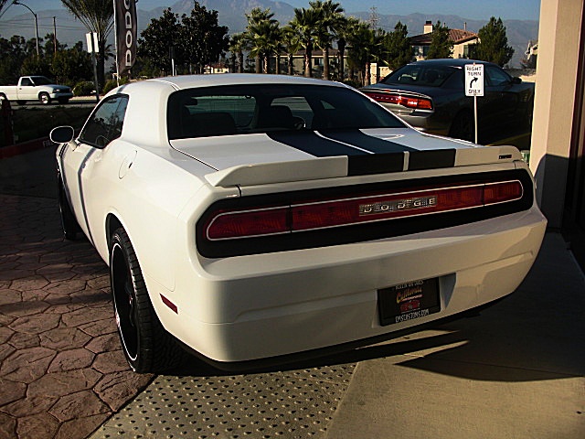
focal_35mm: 36
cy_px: 220
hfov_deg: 51.4
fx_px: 608
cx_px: 292
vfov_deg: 39.7
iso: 50
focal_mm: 6.3
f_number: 7.9
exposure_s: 1/200
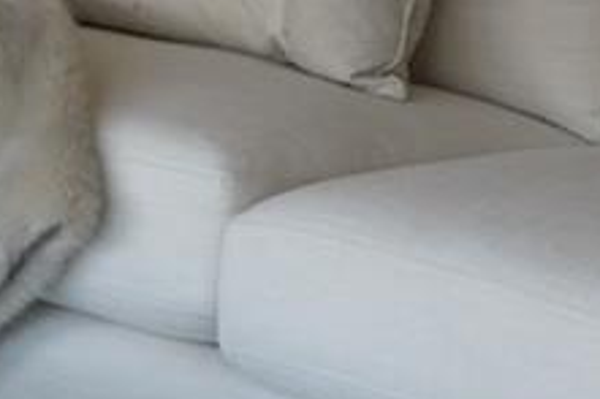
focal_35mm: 174
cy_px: -35
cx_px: -367
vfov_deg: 7.8
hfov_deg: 11.2
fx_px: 2898
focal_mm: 16
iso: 320
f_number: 3.5
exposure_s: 1/50
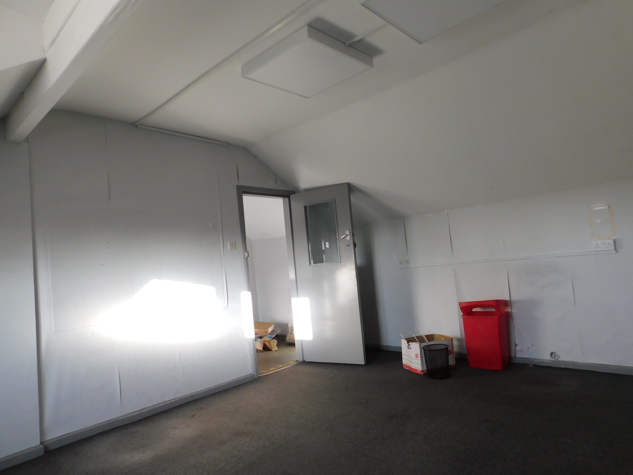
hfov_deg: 73.9
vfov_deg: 58.9
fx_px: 421
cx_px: 316
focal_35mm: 23
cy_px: 238
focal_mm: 4
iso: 125
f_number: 3
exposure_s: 1/50
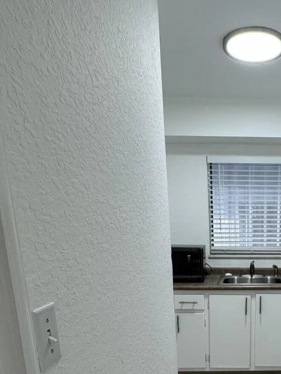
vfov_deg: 52.4
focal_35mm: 32
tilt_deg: -13.5
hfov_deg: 40.4
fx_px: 346
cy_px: 309
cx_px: 259
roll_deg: -0.1
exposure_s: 1/120
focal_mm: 2.22
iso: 160
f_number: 2.2
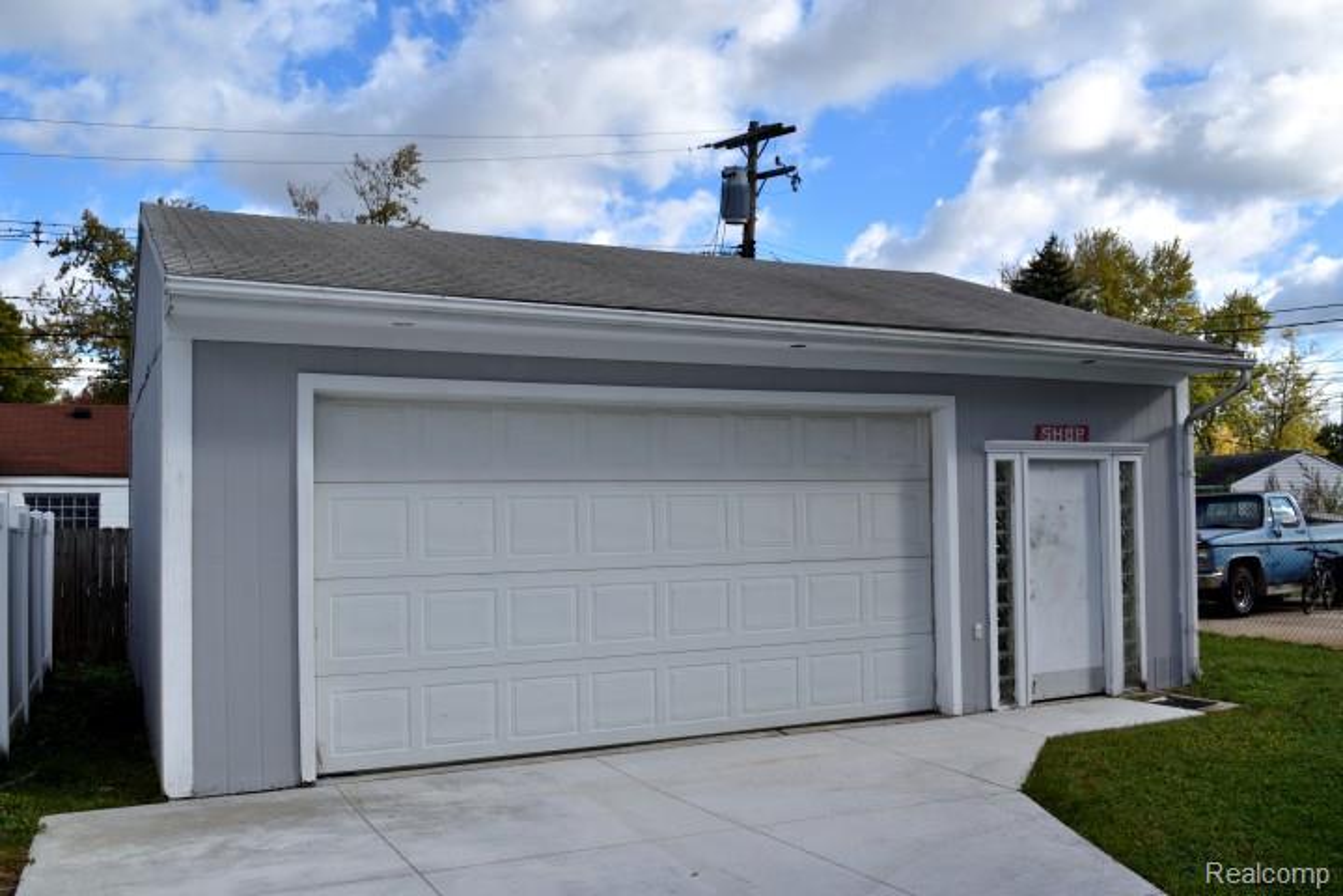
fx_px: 1231
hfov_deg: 57.2
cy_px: 448
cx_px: 672
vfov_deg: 40.0
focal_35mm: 33
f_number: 8
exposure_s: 1/250
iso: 100
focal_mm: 22
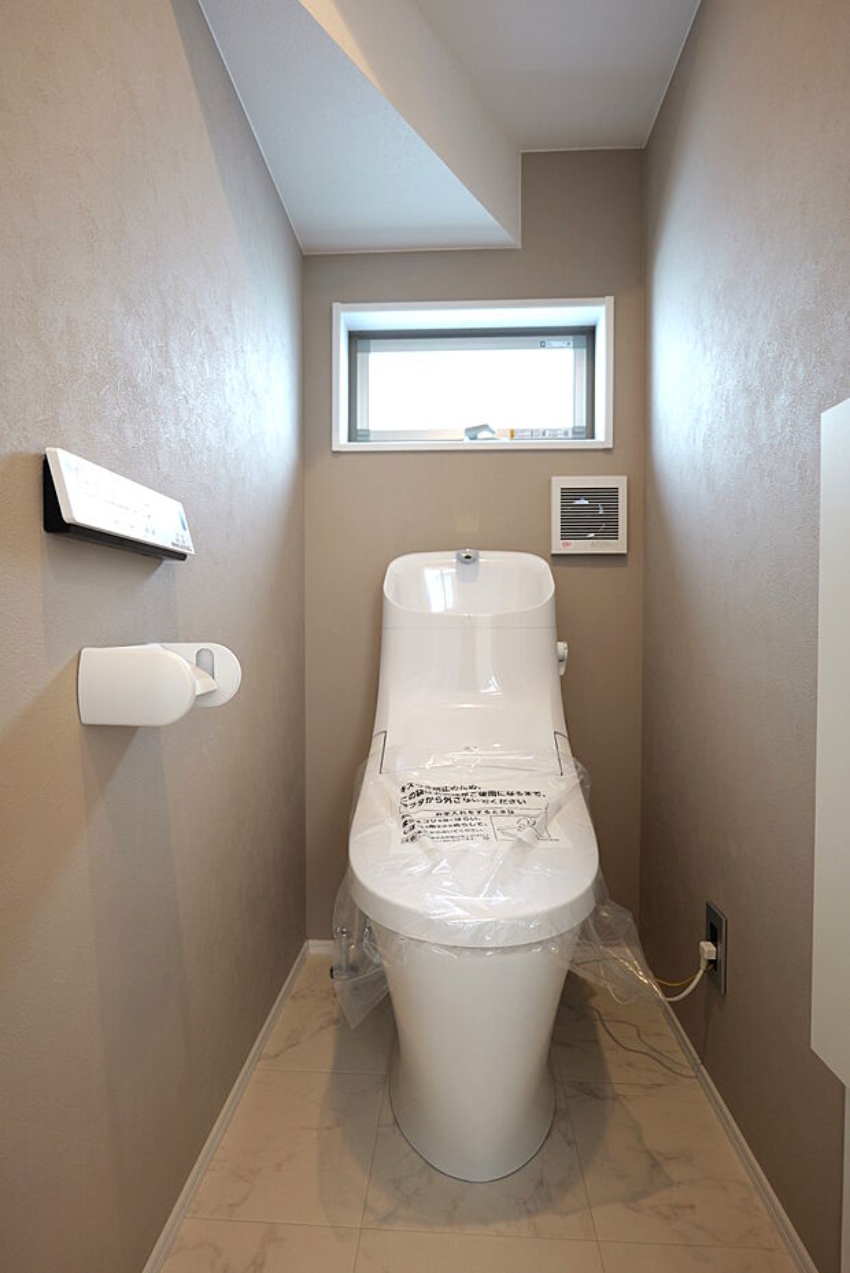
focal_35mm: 18
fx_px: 637
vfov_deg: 90.0
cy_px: 636
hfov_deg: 67.4
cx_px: 425
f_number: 4.5
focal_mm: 18
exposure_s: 1/30
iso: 400
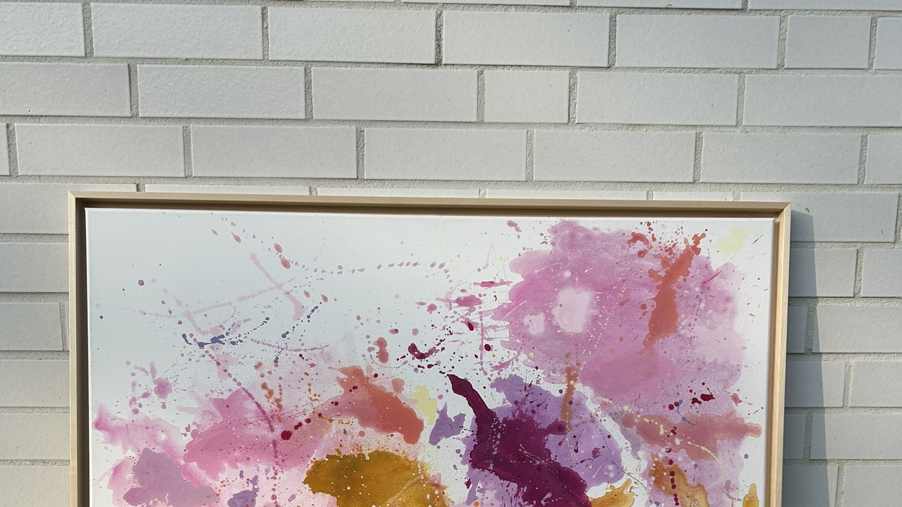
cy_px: 429
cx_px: 450
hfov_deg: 52.8
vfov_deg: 30.2
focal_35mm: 38
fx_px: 909
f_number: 1.5
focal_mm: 5.7
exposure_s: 1/3257
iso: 50
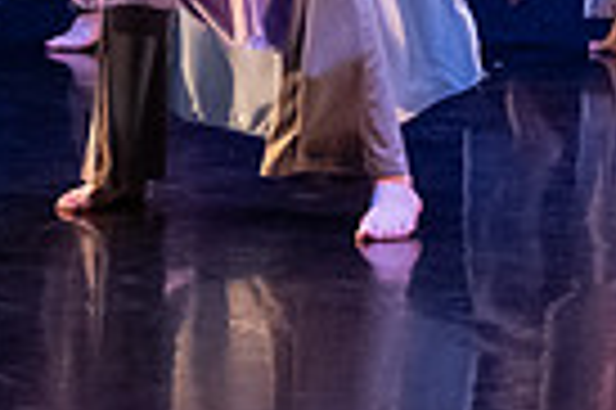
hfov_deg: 8.0
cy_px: -346
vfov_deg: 5.3
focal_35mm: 257
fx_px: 4392
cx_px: 526
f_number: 4.5
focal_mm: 43
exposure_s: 1/400
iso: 6400
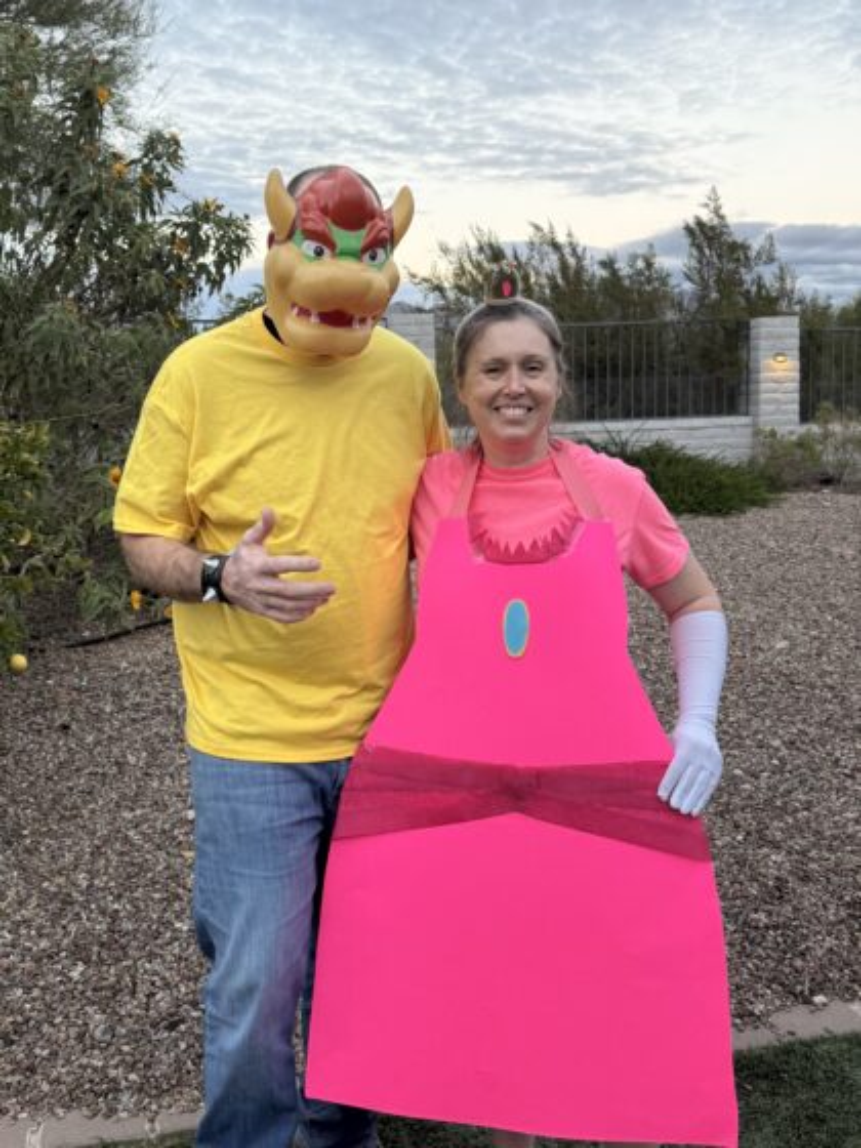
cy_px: 574
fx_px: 796
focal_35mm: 24
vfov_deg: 71.6
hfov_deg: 56.8
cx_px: 430
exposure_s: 1/121
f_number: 1.78
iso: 125
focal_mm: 6.76
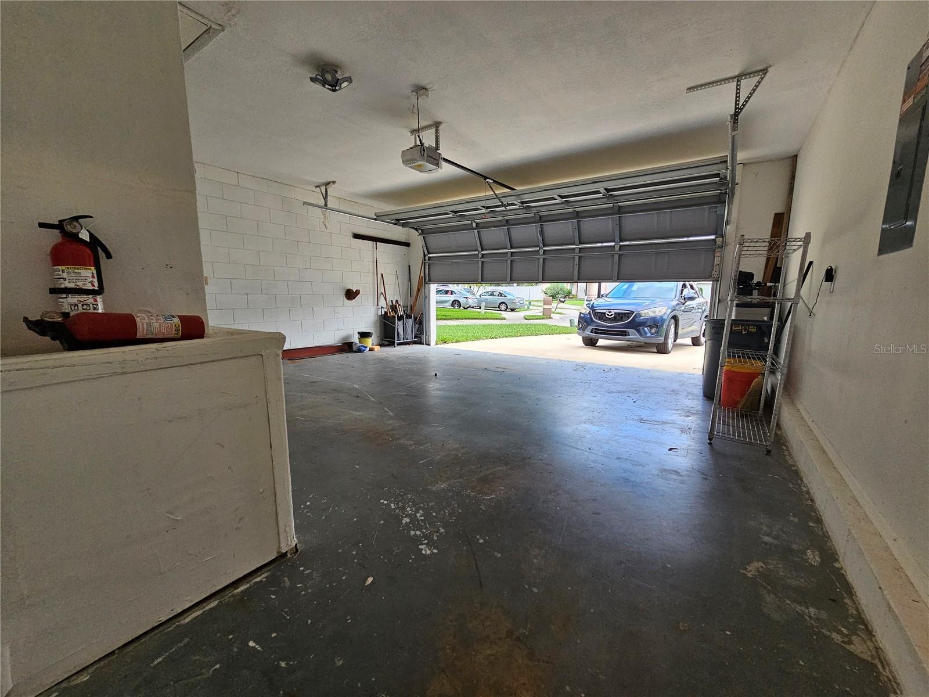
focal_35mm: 13
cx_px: 464
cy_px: 348
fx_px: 349
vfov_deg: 89.9
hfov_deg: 106.2
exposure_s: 1/359
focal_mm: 2.2
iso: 200
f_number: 2.2
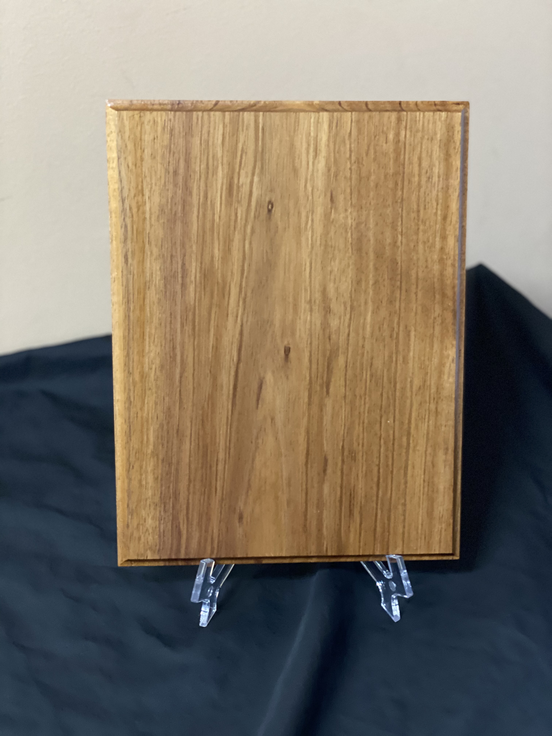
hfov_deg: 28.0
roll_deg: -2.1
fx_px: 1106
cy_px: 368
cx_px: 276
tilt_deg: -34.5
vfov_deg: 36.8
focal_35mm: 52
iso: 400
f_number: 2
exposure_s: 1/17
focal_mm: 6
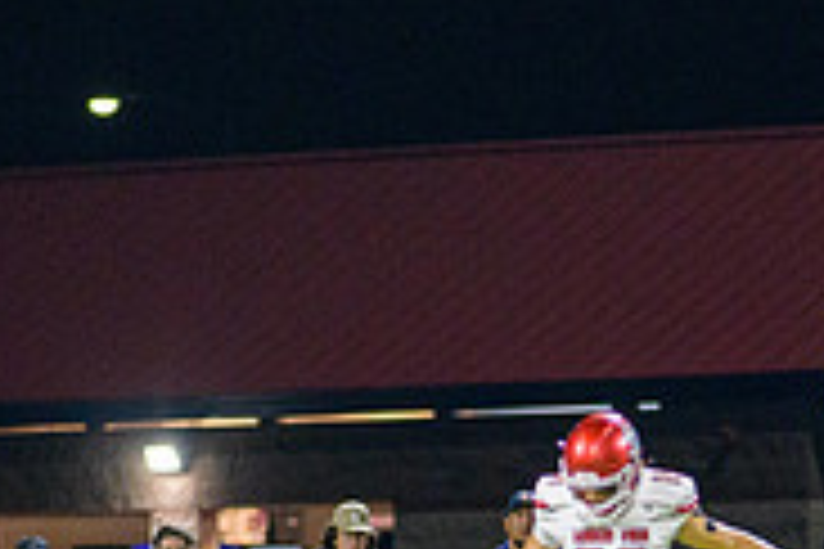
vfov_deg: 1.9
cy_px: 729
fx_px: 16914
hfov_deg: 2.8
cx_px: 579
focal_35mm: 739
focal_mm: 180
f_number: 2.8
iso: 2000
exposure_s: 1/320
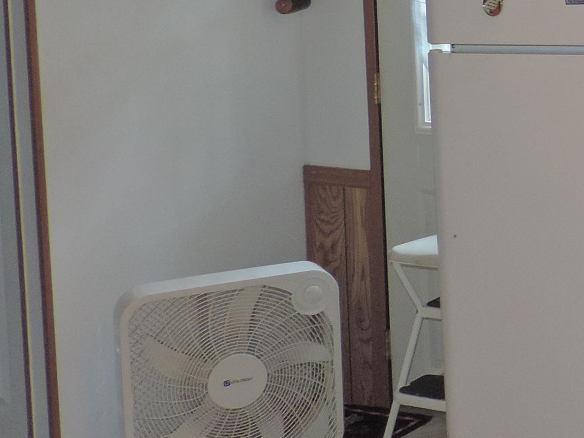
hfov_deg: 21.0
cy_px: 49
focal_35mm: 81
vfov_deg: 17.9
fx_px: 1366
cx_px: 838
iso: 360
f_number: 3.1
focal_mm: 4.9
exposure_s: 1/40
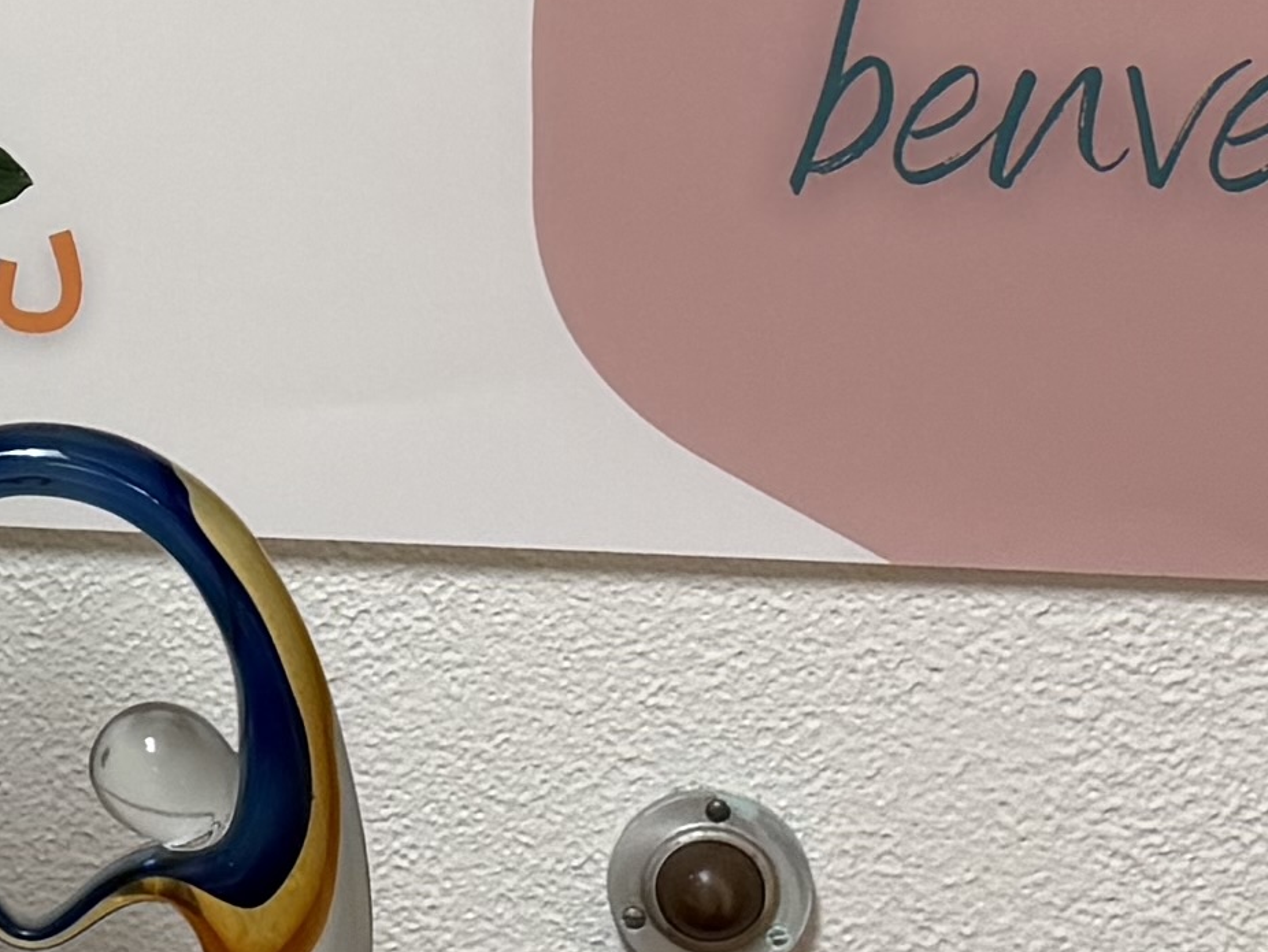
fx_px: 5423
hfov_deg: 12.2
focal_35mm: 148
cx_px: -1043
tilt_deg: -5.5
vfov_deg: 10.0
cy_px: 373
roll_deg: -0.2
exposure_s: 1/63
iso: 125
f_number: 1.78
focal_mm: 6.76
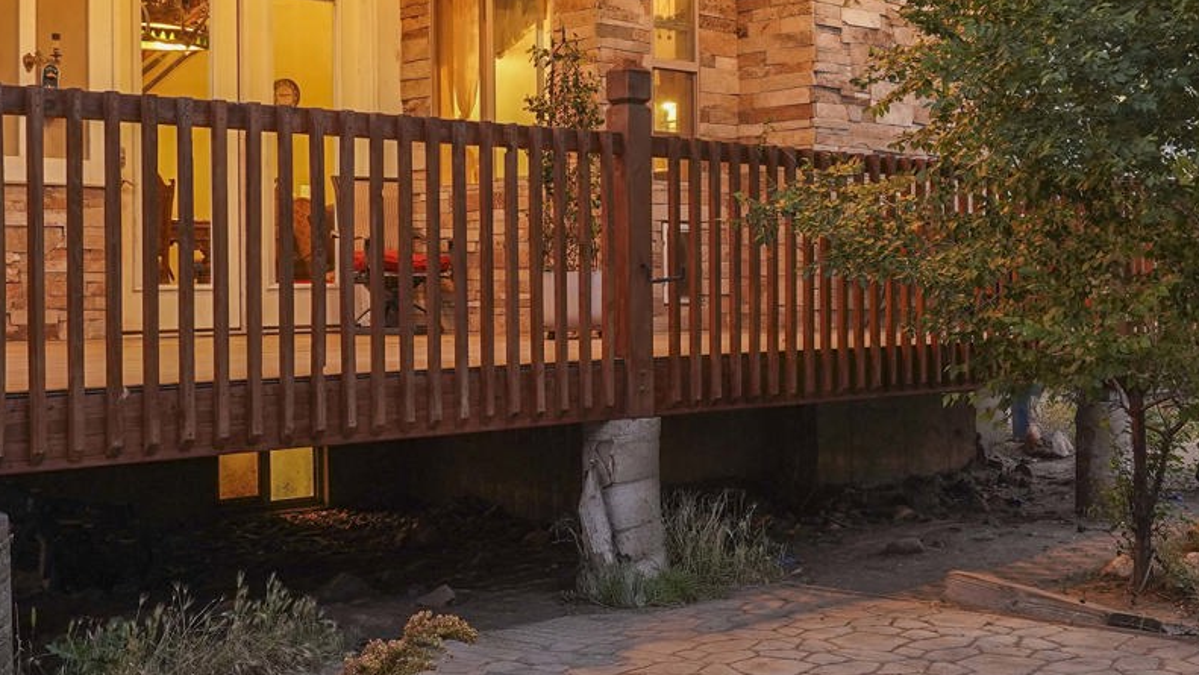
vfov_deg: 22.6
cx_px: 603
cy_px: 265
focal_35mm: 53
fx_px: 1685
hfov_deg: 39.2
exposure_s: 1.3
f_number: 9
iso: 250
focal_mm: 16
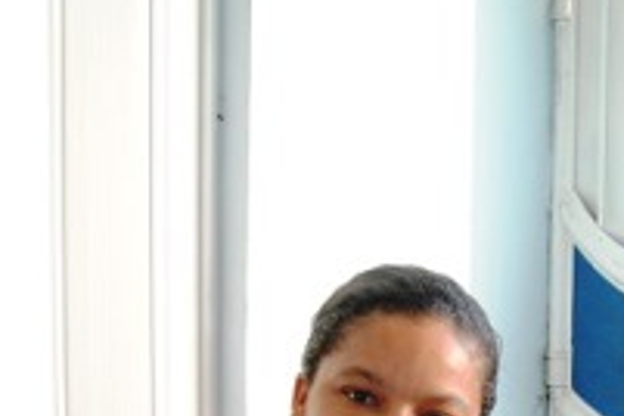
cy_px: 453
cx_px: 593
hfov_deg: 26.2
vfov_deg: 17.8
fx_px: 1283
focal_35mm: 74
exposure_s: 1/200
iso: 800
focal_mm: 18
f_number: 3.5
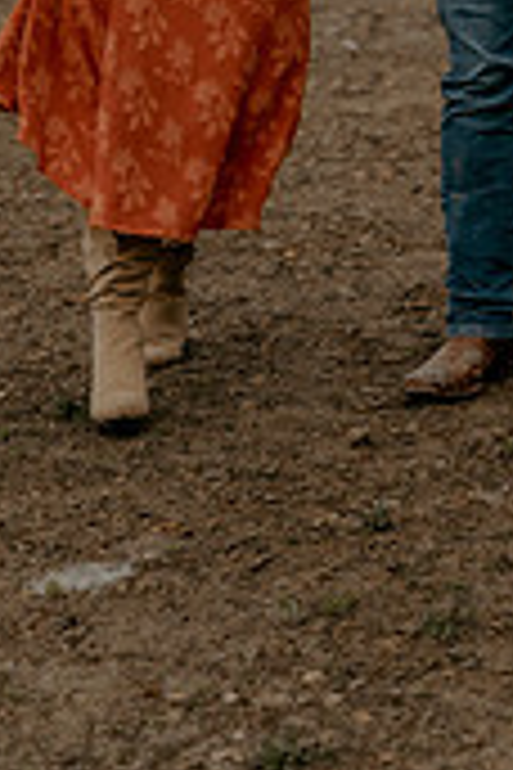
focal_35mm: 223
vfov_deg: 9.1
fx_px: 4766
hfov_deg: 6.2
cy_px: -198
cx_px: 430
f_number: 2.8
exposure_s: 1/160
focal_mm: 85
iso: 500
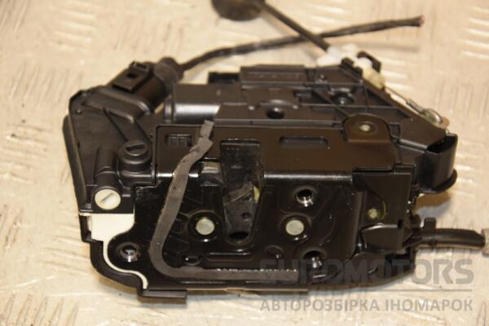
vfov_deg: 13.0
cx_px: 244
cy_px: 163
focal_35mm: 105
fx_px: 1426
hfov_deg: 19.5
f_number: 5.3
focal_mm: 70
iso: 800
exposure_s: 1/80
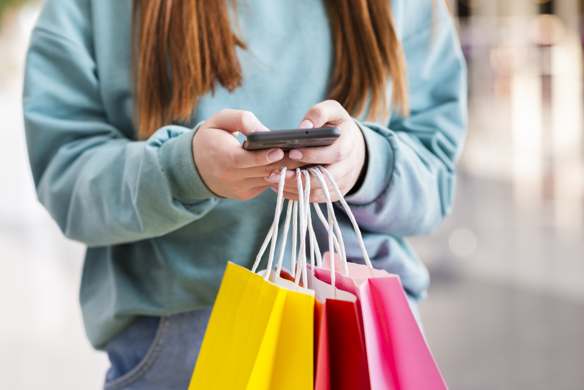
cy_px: 195
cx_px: 292
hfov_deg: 23.9
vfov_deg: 16.1
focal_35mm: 85
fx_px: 1379
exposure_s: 1/160
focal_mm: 85
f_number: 3.2
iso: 250
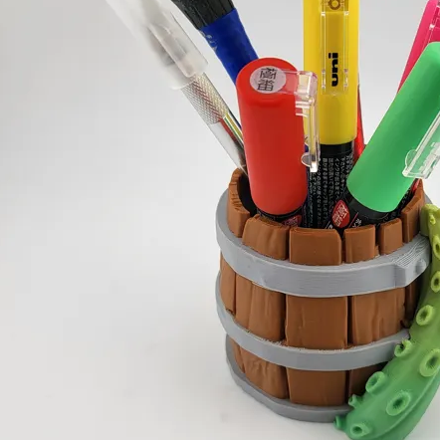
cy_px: 250
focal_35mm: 48
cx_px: 325
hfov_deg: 34.7
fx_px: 690
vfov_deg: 35.3
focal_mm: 5
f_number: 1.8
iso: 40
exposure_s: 1/1252
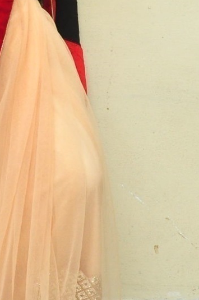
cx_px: -30
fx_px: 1054
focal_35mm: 127
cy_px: -3
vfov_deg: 15.9
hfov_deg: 10.6
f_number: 7.1
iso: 1600
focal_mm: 25
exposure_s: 1/125
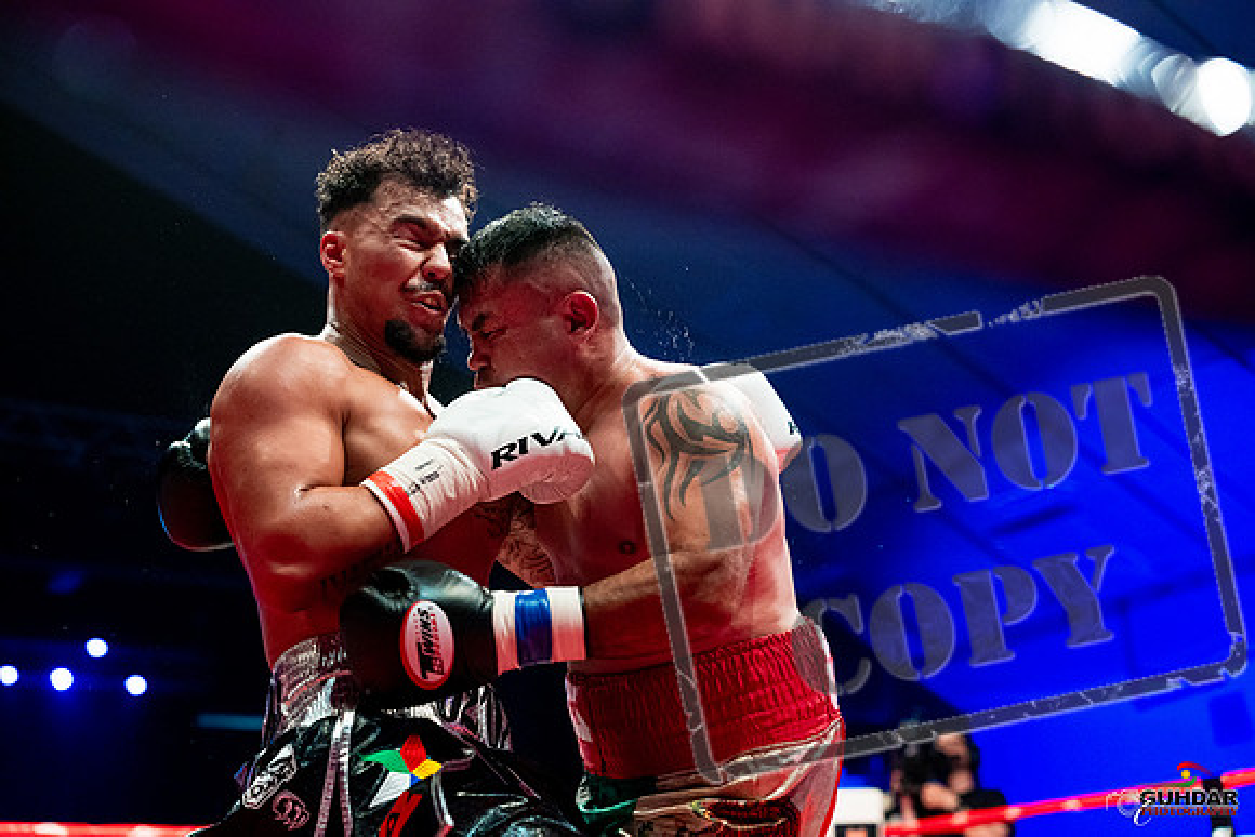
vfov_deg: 27.0
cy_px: 418
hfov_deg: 39.6
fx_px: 1743
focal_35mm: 50
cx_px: 628
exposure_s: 1/1000
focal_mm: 50
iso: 4000
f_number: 2.8
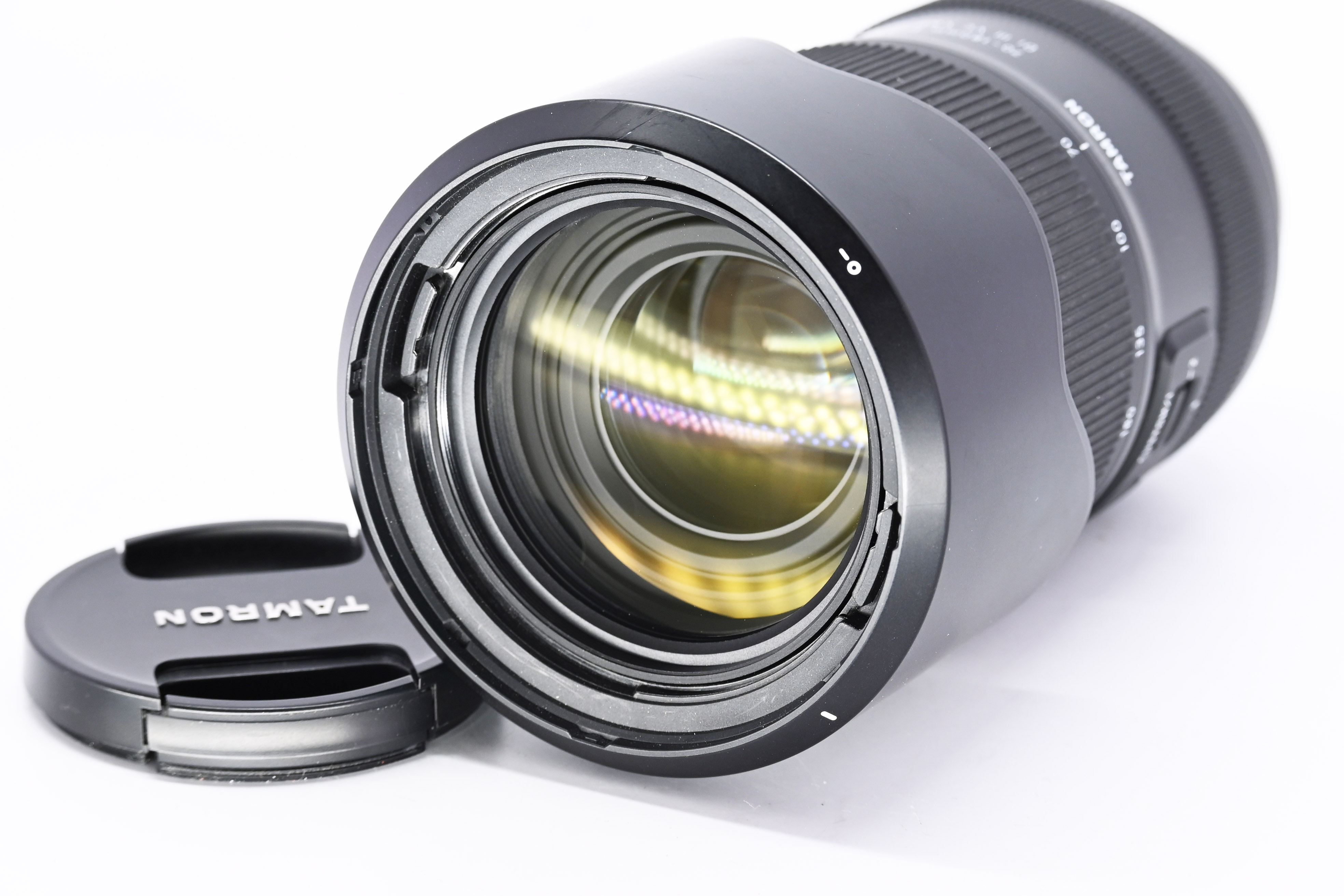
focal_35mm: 118
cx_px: 672
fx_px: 4405
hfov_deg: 17.3
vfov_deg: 11.6
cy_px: 448
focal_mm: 79
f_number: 9
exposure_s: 1/100
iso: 500
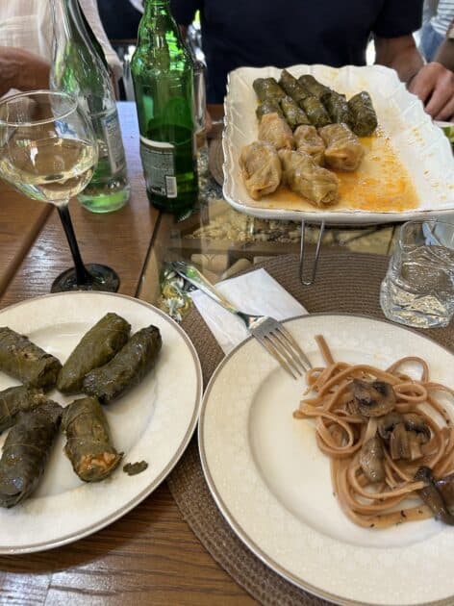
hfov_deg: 53.0
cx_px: 227
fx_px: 455
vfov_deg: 67.3
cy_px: 303
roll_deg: +0.9
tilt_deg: -44.8
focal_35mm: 26
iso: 100
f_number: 1.5
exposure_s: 1/121
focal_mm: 5.7
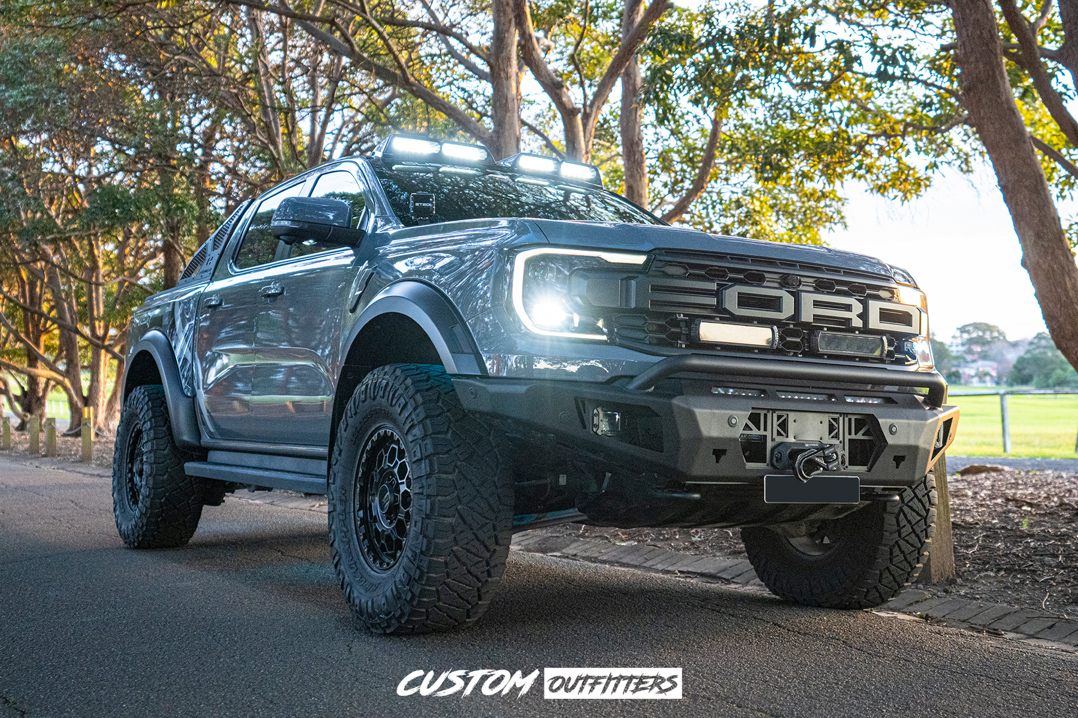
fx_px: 1048
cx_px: 539
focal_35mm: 35
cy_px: 359
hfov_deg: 54.4
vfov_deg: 37.9
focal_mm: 35
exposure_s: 1/160
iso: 4000
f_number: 2.8
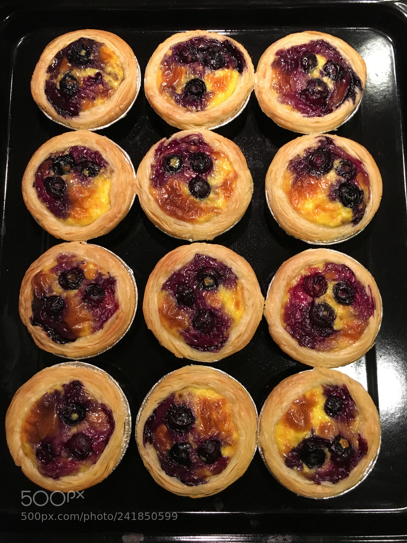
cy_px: 272
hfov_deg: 48.2
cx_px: 204
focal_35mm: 29
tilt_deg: -80.0
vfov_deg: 61.7
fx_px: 455
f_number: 2.2
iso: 250
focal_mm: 4.15
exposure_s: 1/33
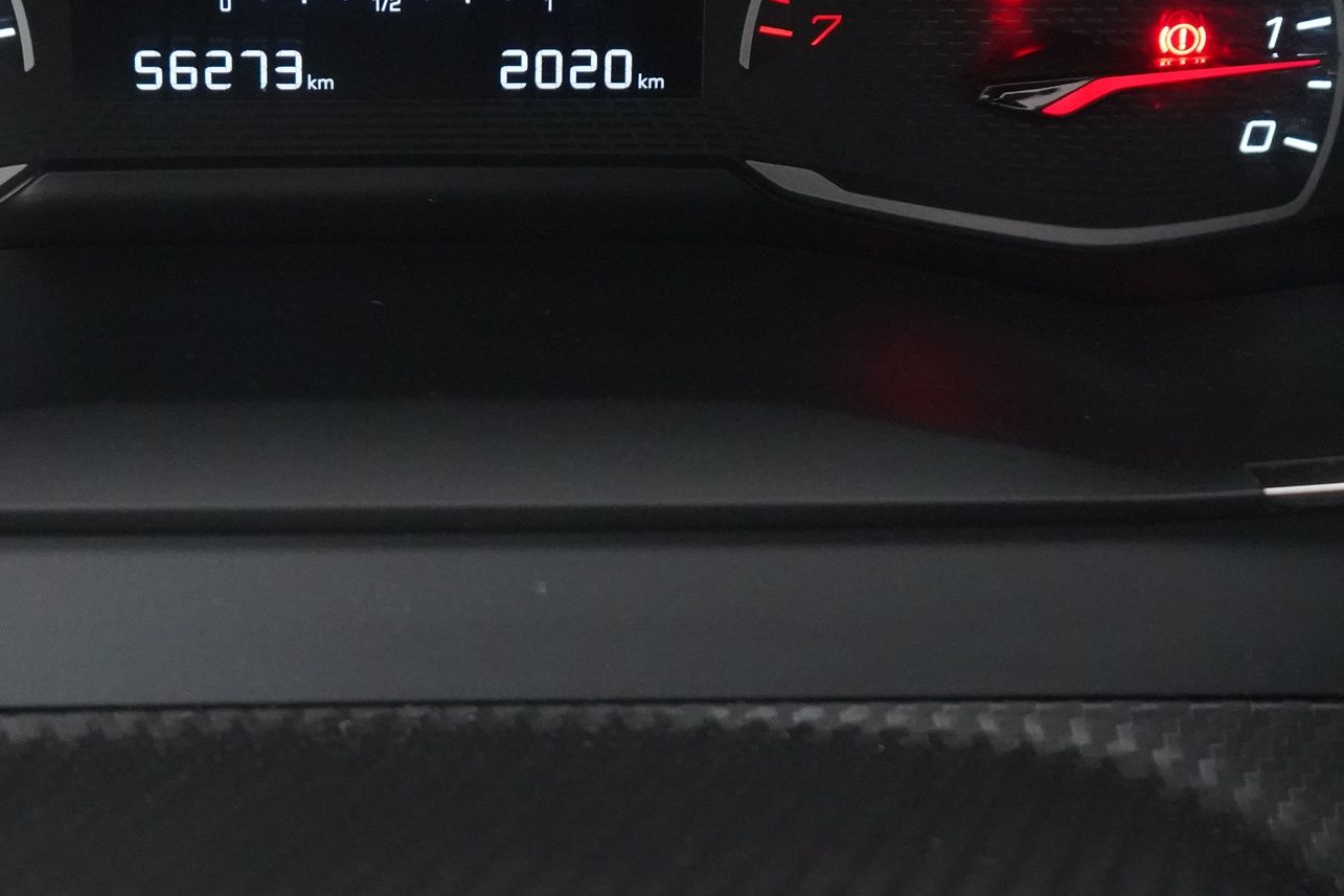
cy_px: 300
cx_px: 403
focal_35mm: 72
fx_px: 2688
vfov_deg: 18.9
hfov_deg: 27.8
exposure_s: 1/100
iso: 12800
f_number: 4
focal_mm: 37
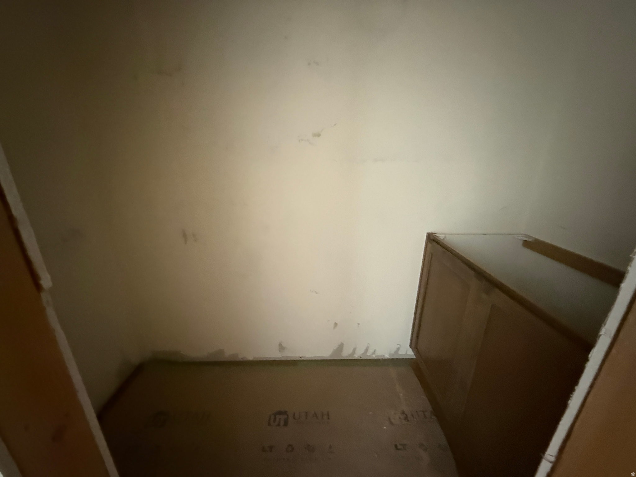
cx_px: 318
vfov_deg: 85.7
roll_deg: +0.4
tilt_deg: -19.3
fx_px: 257
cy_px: 238
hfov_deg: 102.1
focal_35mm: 14
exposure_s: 1/40
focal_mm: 2.22
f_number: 2.2
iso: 1600
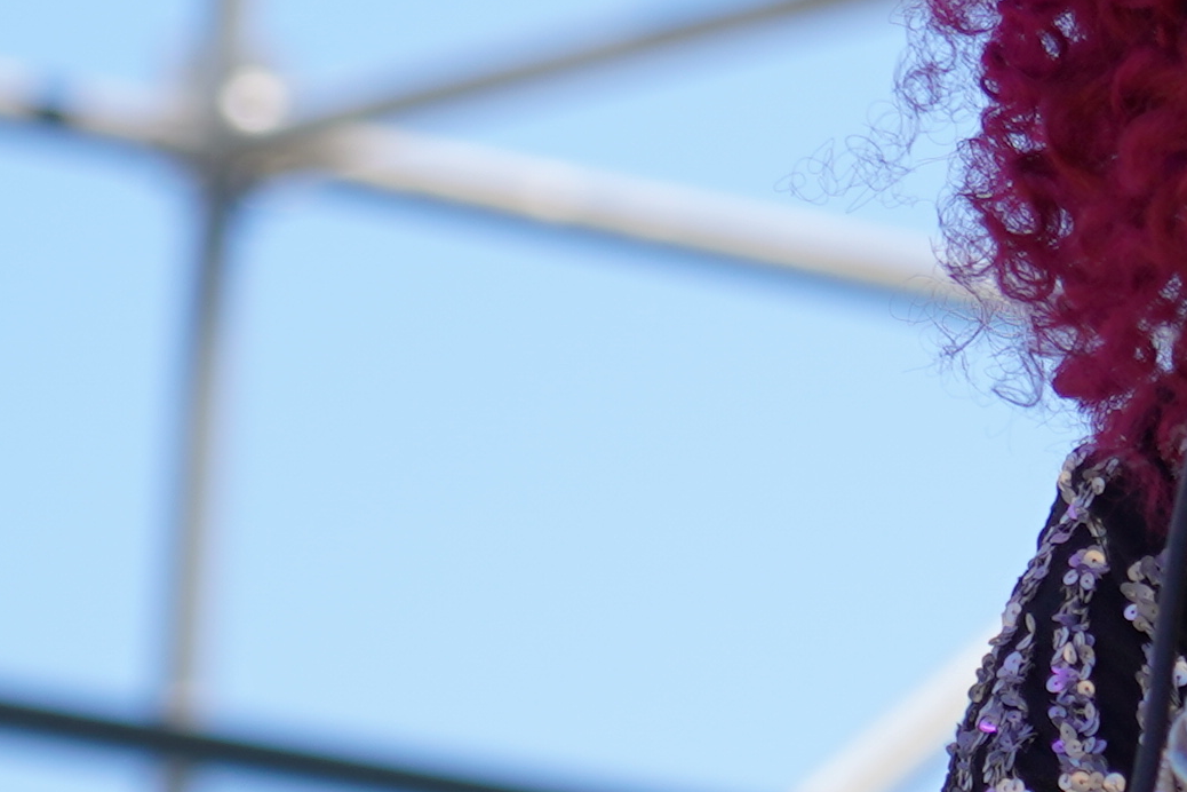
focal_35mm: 607
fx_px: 20013
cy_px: 15
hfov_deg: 3.4
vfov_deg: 2.3
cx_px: 1758
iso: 100
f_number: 4.5
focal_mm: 105
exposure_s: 1/320
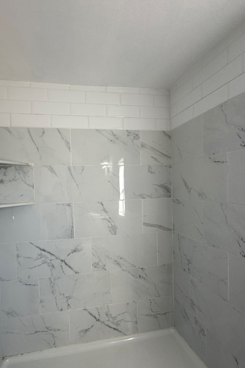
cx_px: 97
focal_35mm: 19
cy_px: 195
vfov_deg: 86.8
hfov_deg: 63.9
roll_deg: +0.5
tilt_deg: -9.9
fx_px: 194
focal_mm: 2.22
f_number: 2.2
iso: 80
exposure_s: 1/120
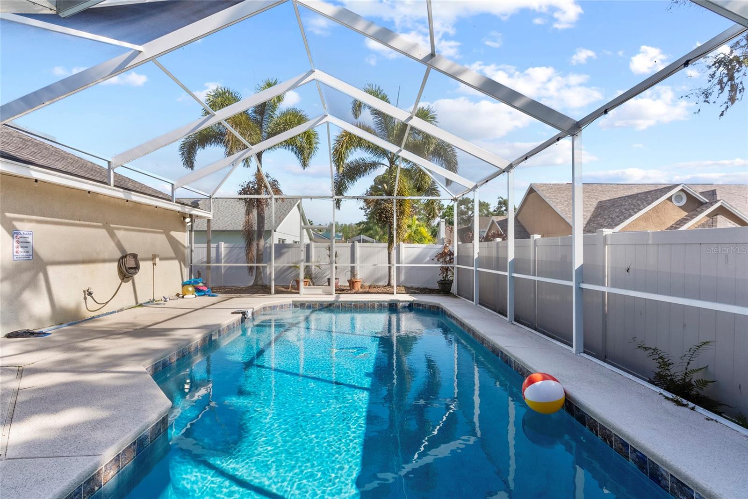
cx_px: 374
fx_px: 333
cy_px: 250
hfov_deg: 96.7
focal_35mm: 16
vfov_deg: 73.8
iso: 100
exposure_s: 1/40
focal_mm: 16
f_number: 8
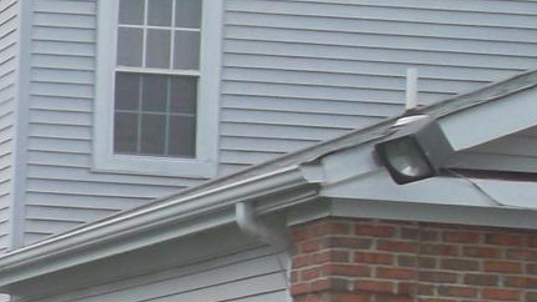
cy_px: 374
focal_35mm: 140
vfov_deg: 8.6
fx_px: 1994
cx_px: -701
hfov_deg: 12.5
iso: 80
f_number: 3.5
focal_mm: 4.9
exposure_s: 1/85
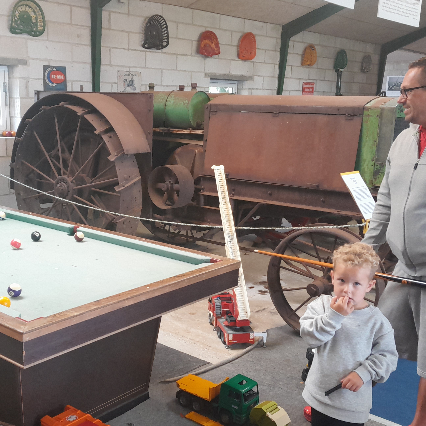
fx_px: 571
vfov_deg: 40.9
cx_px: 155
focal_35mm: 41
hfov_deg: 40.6
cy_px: 226
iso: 125
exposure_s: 1/50
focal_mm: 4
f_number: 1.8
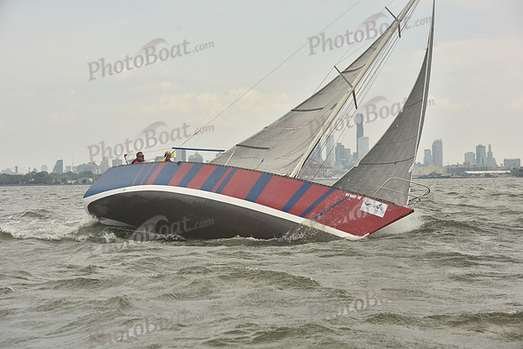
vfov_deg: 19.5
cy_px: 174
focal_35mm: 70
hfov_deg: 28.8
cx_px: 262
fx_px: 1017
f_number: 7.1
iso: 250
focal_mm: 70
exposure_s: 1/800
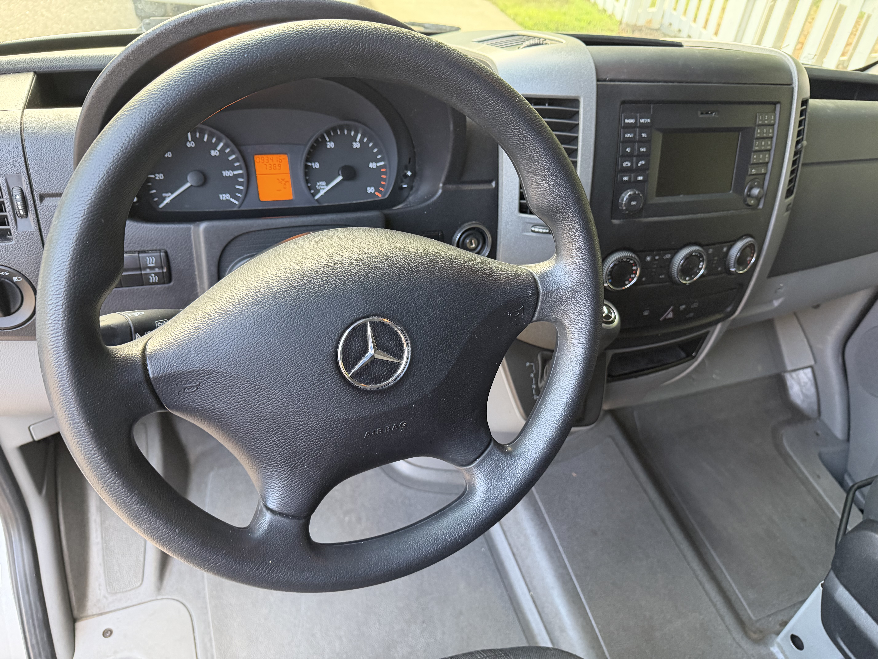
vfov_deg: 56.8
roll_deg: -6.4
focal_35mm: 24
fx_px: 609
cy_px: 330
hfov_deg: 71.6
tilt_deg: -40.3
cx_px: 439
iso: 400
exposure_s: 1/60
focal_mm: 6.76
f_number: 1.78
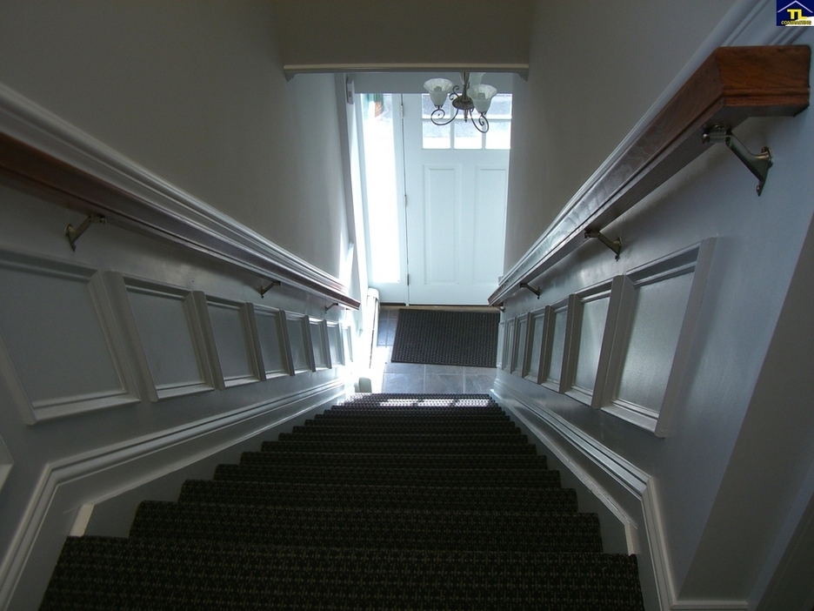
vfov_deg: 37.7
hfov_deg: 49.0
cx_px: 407
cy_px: 306
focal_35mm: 38
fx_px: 894
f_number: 2.7
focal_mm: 6.2
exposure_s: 1/80
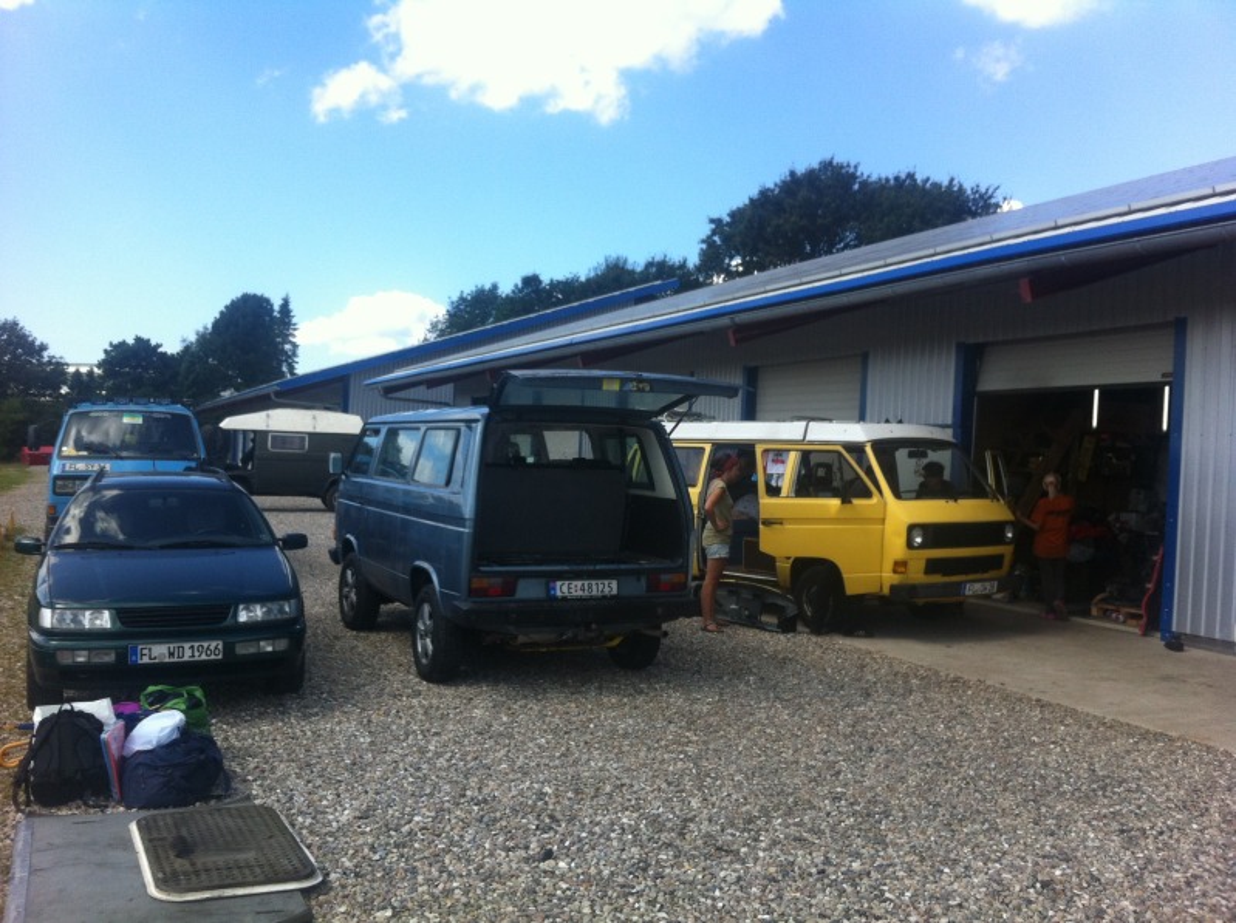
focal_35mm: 35
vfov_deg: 40.6
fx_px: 1248
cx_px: 618
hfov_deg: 52.7
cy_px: 462
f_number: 2.8
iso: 80
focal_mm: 3.9
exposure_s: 1/656
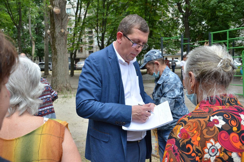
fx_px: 223
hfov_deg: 57.3
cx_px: 122
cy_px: 81
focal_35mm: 33
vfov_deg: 39.8
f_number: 8
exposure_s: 1/250
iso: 800
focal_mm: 22
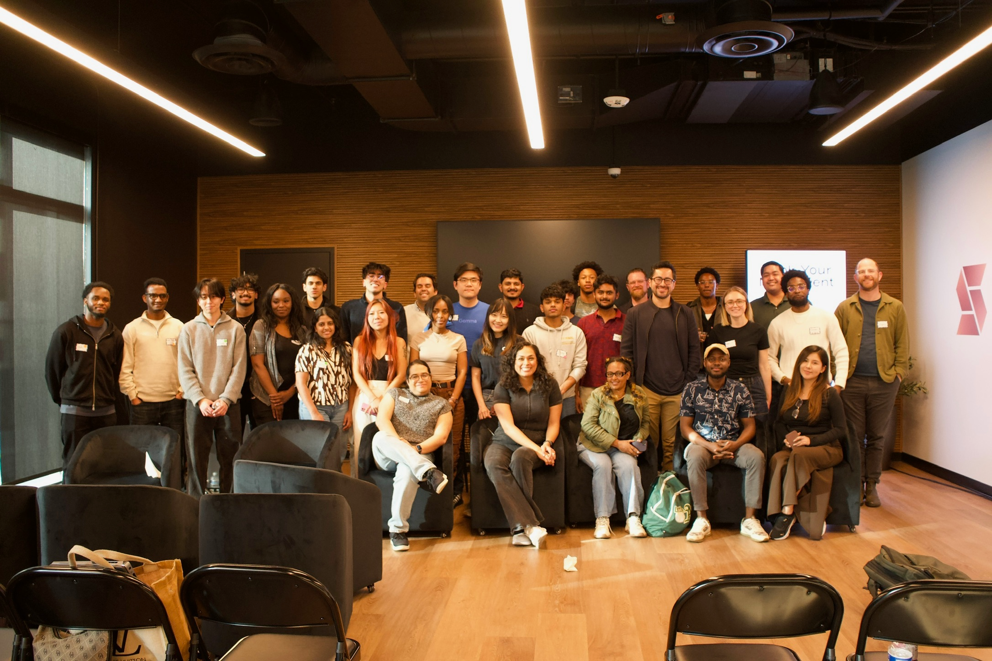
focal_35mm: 30
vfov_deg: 43.6
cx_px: 496
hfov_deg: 61.9
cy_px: 330
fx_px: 827
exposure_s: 1/60
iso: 1000
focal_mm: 20
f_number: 3.5
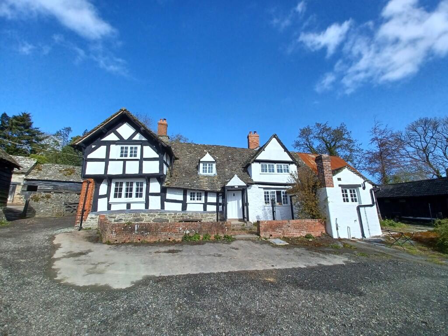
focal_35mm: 13
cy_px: 168
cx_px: 224
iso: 40
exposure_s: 1/1401
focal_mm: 1.42
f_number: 2.2
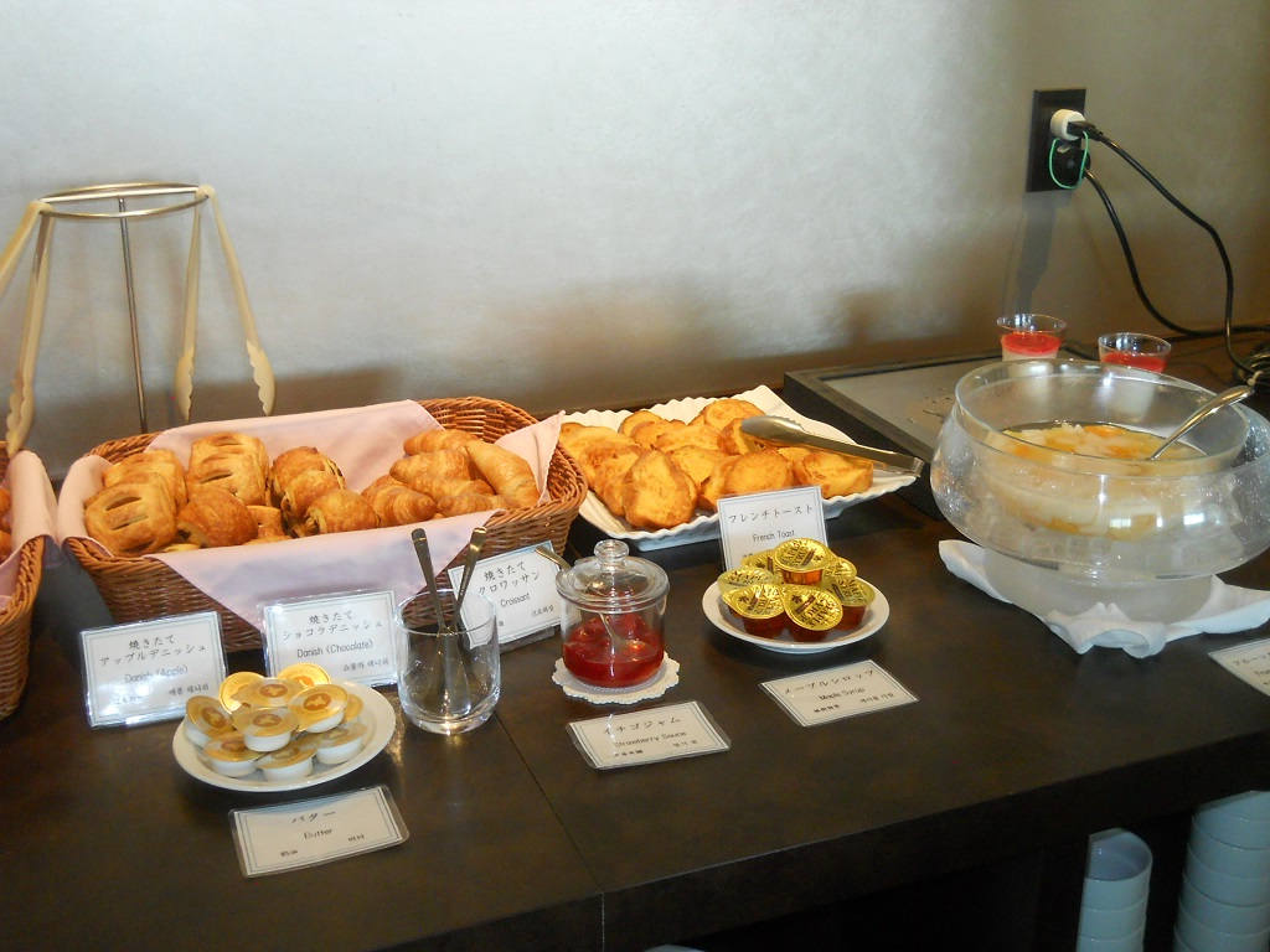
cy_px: 476
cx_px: 635
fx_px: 1504
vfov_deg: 35.1
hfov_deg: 45.8
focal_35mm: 41
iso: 250
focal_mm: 6.72
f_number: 3.1
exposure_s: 1/30
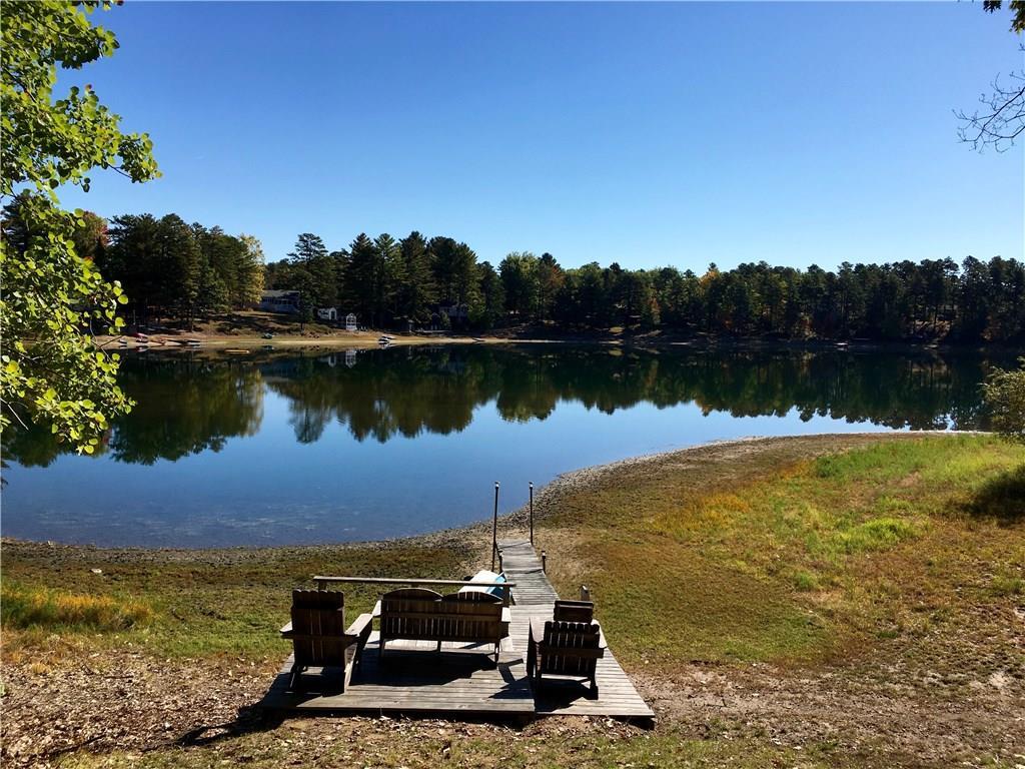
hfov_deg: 61.7
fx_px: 859
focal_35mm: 29
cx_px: 512
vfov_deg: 48.2
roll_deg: -2.3
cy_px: 384
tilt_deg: -4.1
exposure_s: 1/1923
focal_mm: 4.15
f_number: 2.2
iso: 25
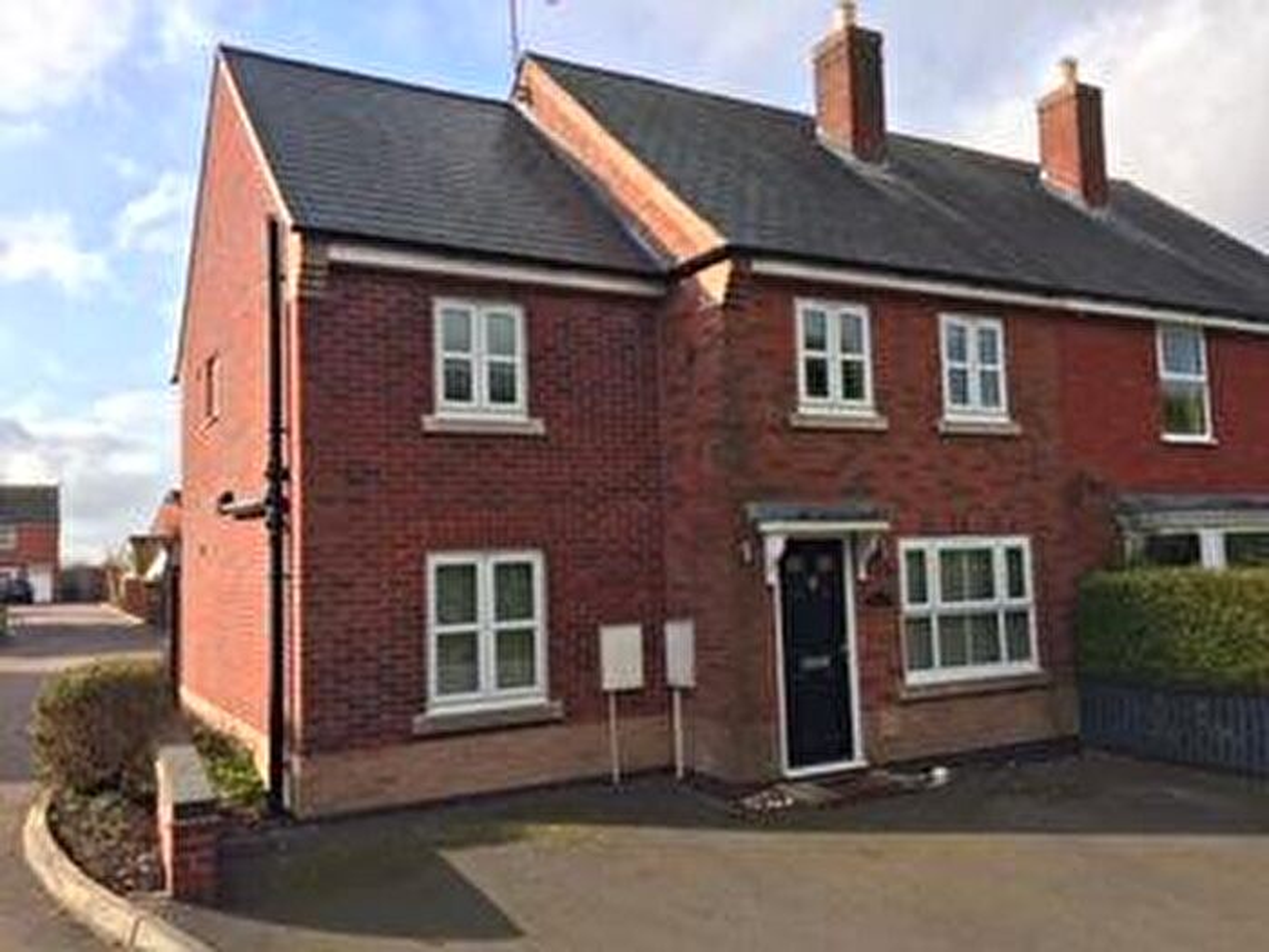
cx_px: 634
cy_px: 476
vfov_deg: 48.2
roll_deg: +0.4
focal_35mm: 29
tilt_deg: +6.2
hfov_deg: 61.7
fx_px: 1063
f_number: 2.2
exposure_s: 1/898
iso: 32
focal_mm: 4.15
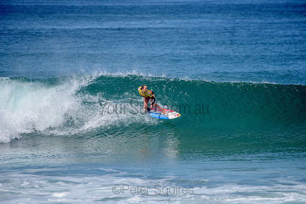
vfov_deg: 2.8
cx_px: 153
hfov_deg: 4.1
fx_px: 4251
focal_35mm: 500
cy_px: 102
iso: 250
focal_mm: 500
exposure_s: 1/2500
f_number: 6.3
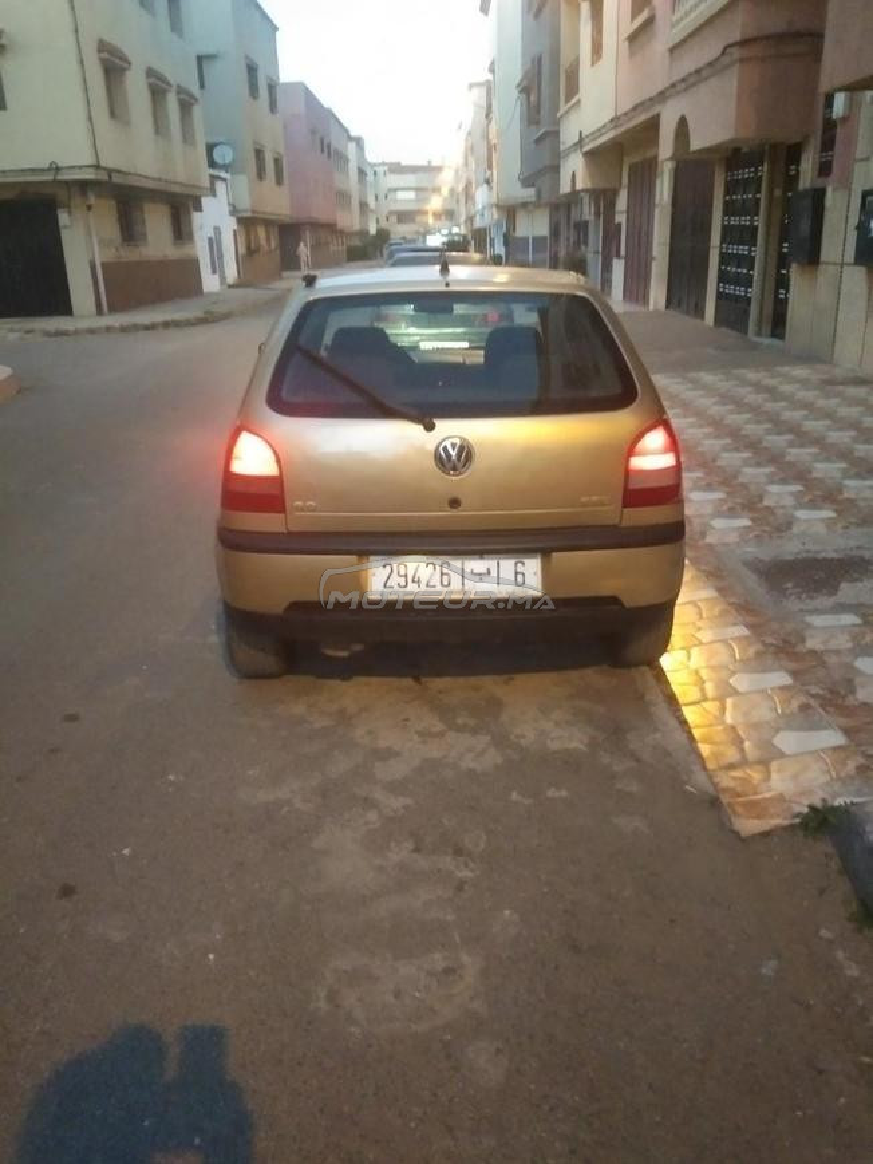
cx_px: 436
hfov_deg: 46.8
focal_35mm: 30
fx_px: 1009
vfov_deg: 60.0
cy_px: 582
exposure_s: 1/14
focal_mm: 3.65
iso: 868
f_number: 2.2
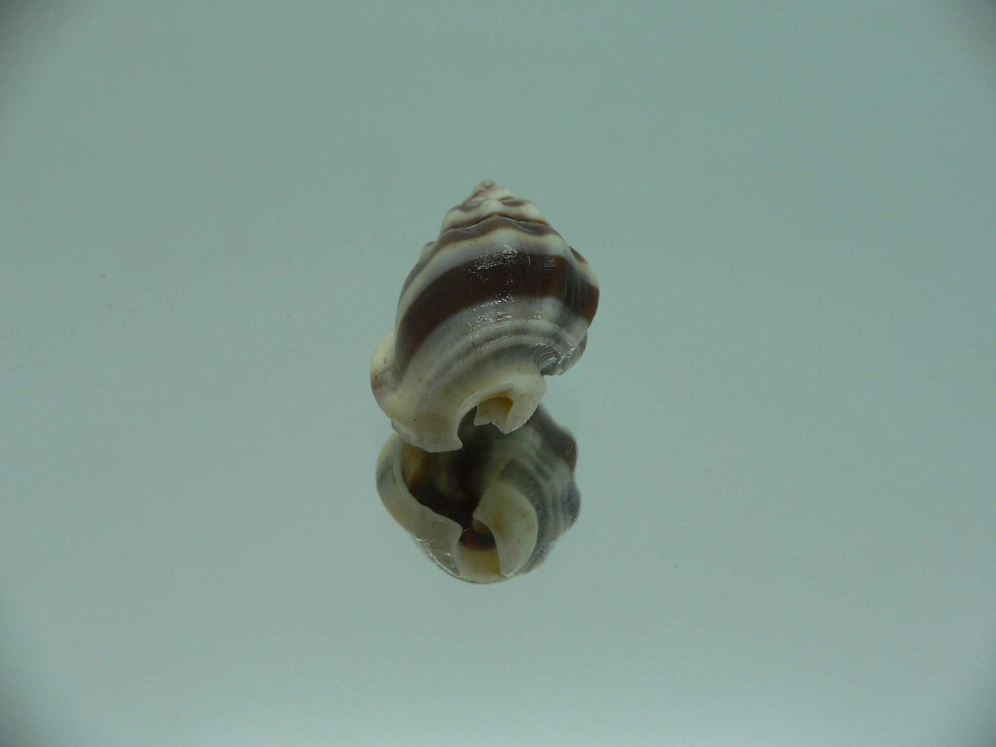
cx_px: 498
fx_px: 1007
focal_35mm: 35
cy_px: 374
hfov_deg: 52.6
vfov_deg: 40.7
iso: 80
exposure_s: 1/60
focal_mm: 4.6
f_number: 2.8
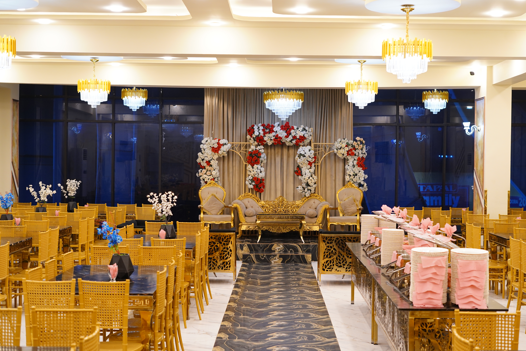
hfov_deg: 36.2
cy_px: 185
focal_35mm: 55
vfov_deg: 24.6
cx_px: 277
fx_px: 804
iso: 1000
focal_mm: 50
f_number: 3.5
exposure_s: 1/125
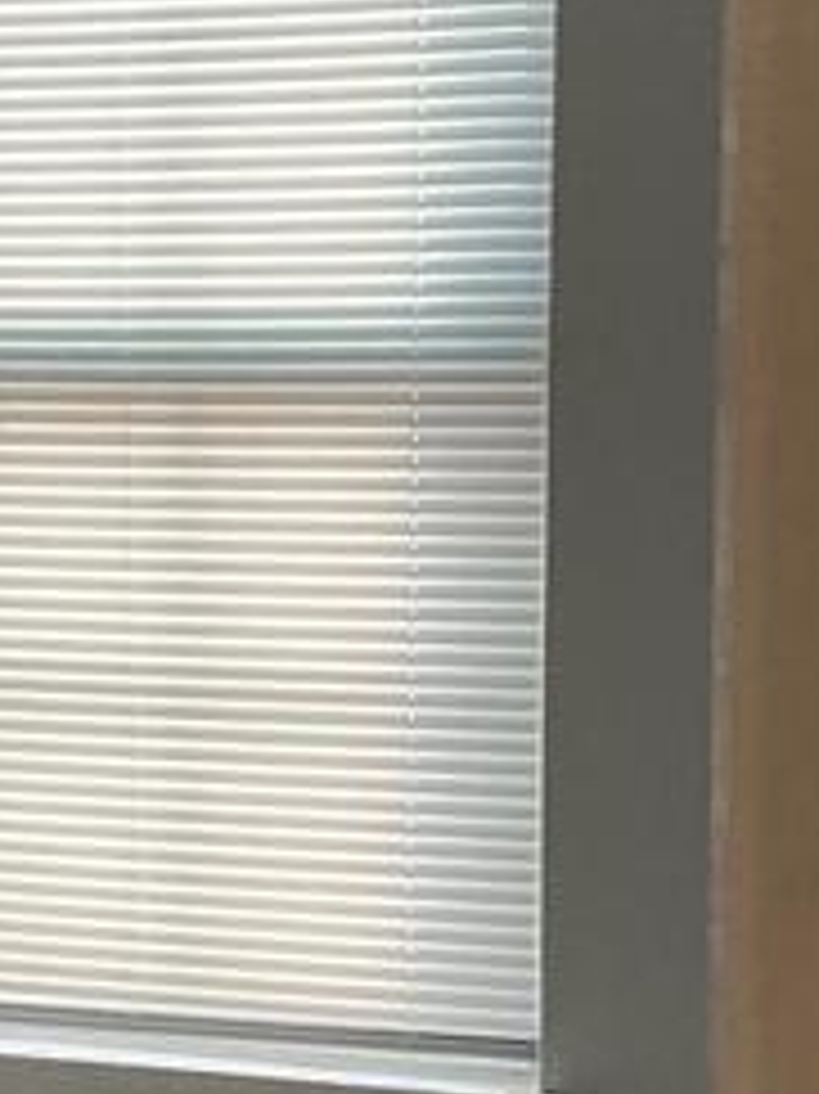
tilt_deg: -4.7
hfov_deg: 10.8
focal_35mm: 129
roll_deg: +1.4
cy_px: 603
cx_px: -639
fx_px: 4073
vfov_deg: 15.3
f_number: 1.8
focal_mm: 3
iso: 125
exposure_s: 1/60
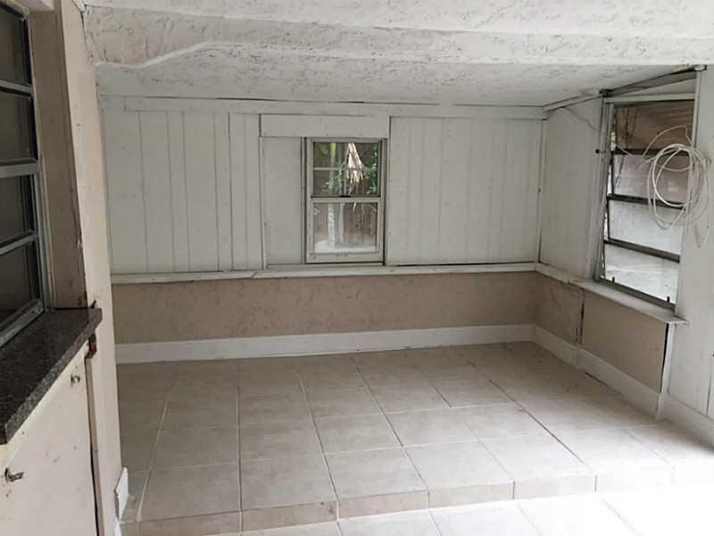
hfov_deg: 61.7
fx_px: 598
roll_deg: -1.8
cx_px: 357
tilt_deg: -9.7
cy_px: 268
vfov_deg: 48.2
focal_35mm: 29
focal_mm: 4.15
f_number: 2.2
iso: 32
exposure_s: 1/60
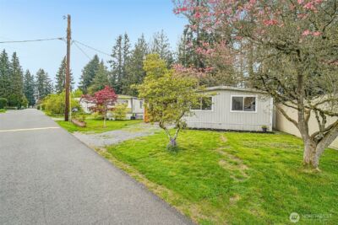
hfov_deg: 96.7
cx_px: 169
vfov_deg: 73.8
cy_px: 112
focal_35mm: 16
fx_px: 150
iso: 1600
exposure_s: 1/640
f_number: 8
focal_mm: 16
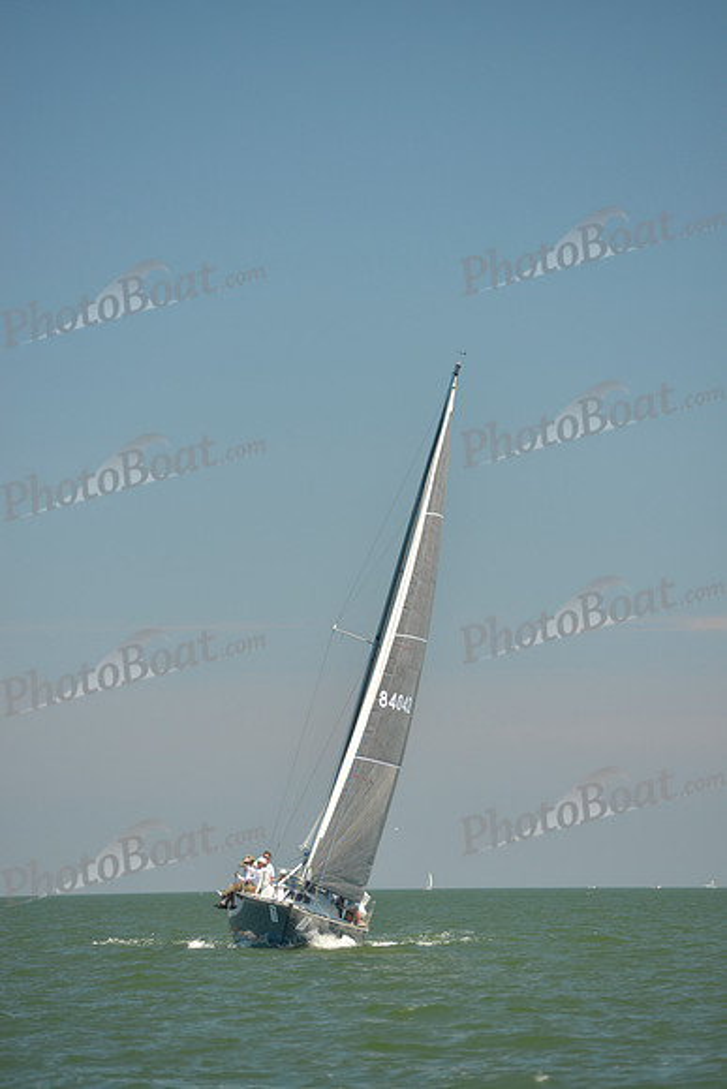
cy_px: 544
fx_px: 5752
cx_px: 364
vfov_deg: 10.8
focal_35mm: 190
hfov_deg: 7.2
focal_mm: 190
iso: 200
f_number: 5
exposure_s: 1/640
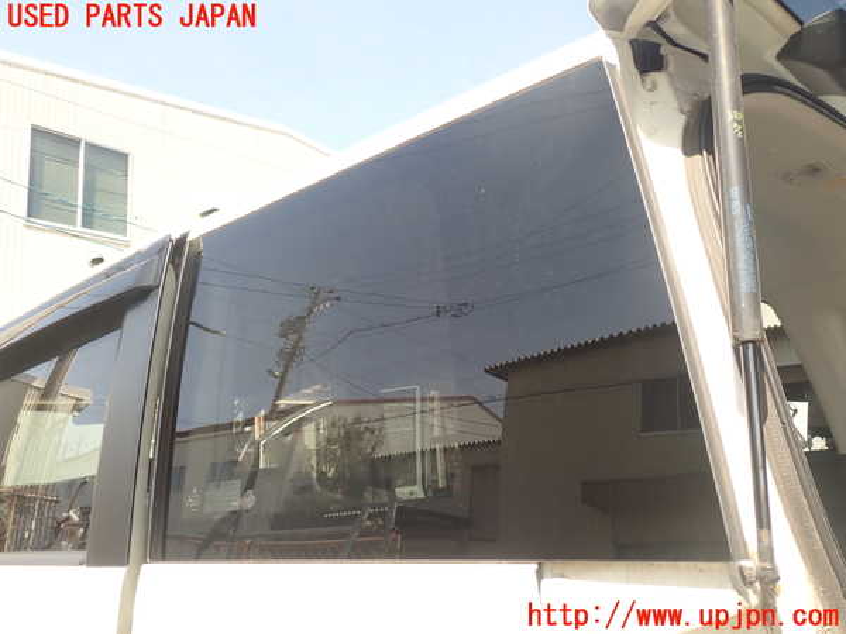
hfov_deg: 60.0
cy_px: 317
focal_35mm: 30
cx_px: 423
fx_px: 733
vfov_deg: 46.8
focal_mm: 5.4
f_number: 3.2
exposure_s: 1/320
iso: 100
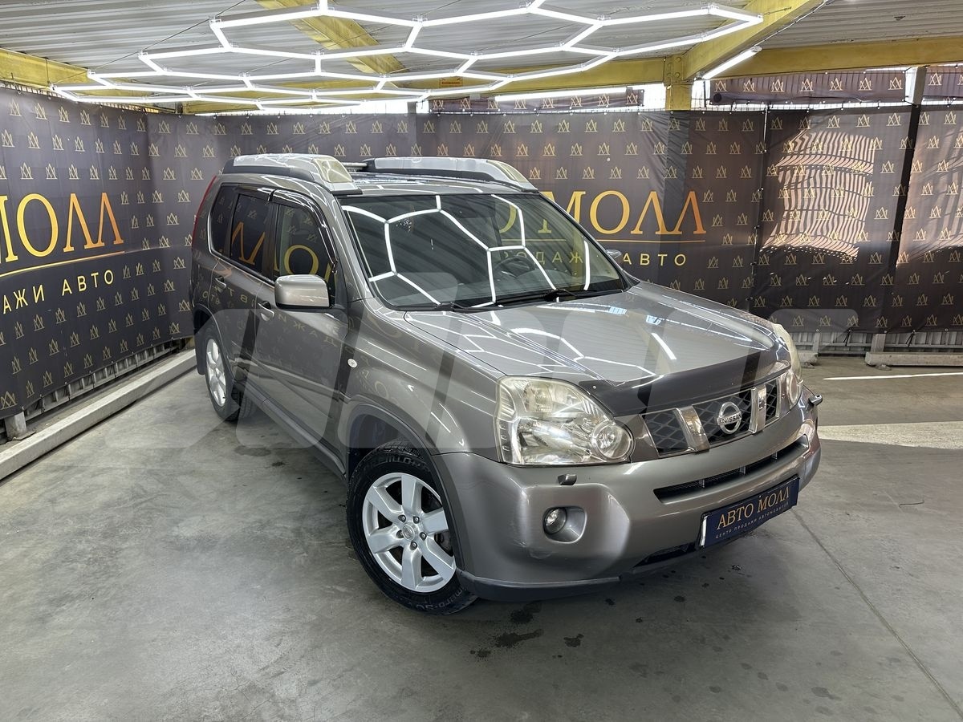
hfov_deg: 71.6
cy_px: 361
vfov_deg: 56.8
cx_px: 482
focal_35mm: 24
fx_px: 668
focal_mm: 6.86
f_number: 1.78
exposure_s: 1/100
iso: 125
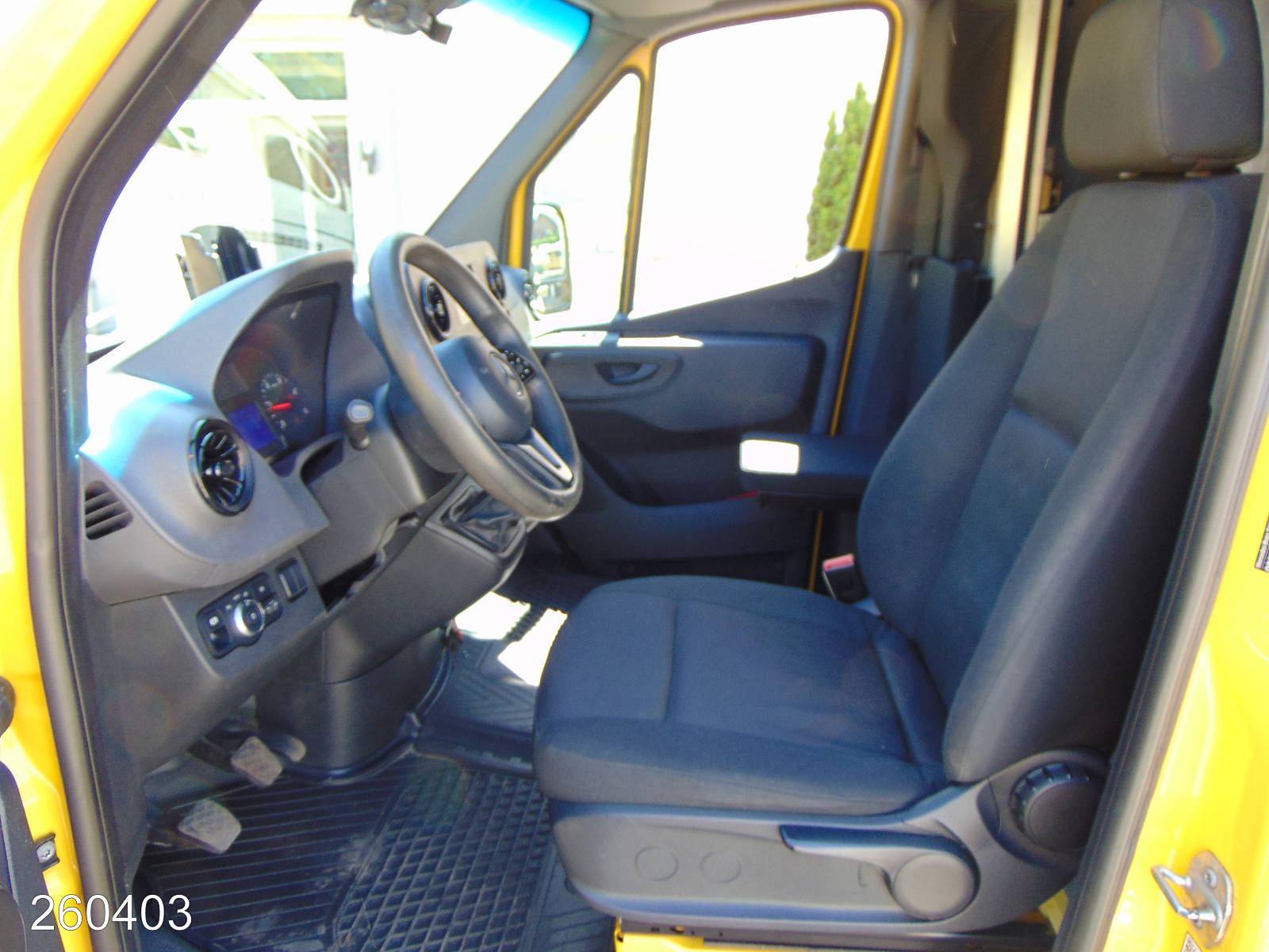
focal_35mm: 25
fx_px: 916
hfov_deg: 69.4
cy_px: 476
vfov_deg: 54.9
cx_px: 634
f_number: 3
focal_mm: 4.5
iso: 80
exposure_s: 1/40
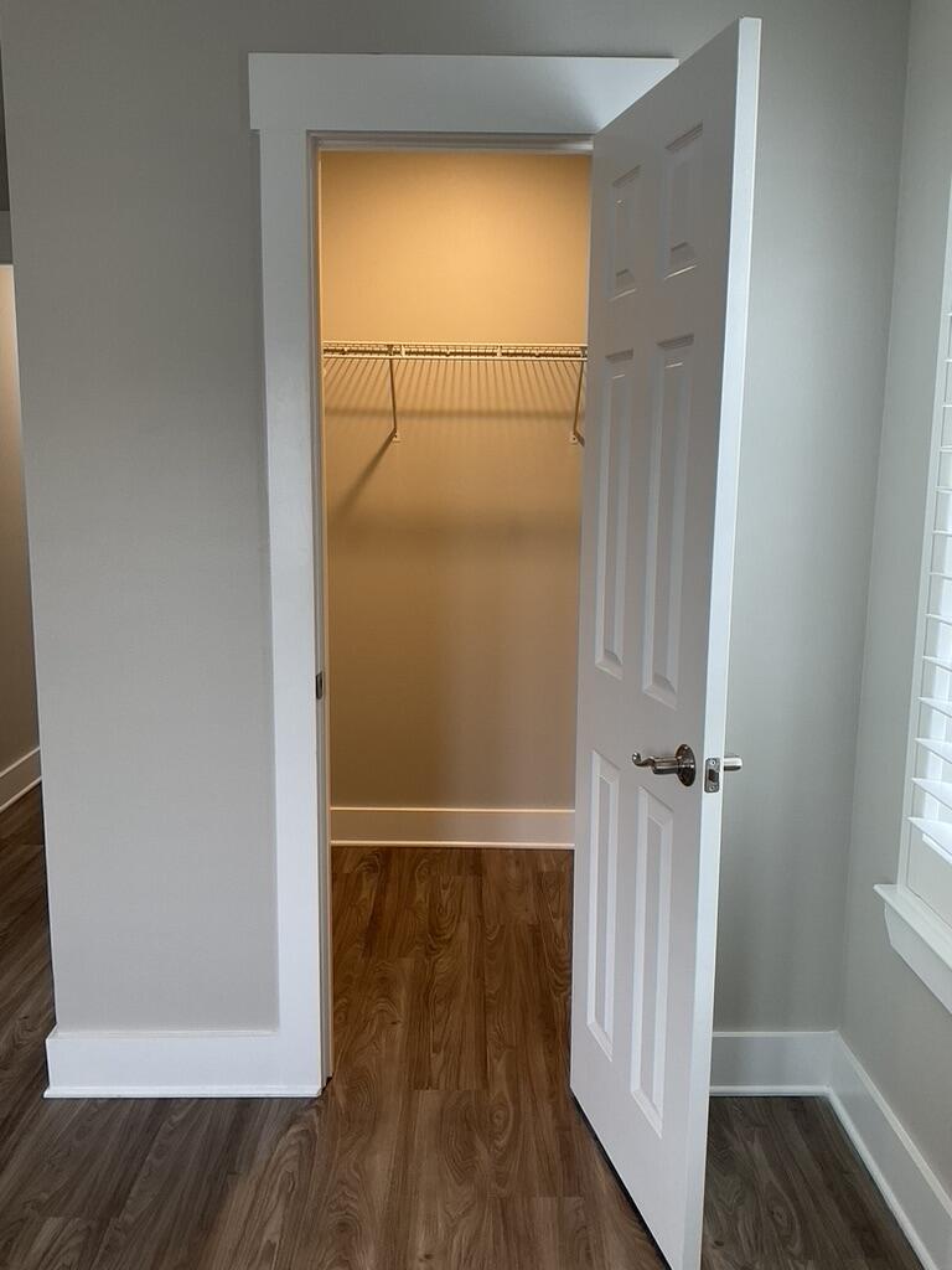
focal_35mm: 29
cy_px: 635
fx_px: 1063
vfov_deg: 61.7
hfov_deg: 48.2
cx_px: 476
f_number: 1.8
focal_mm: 3
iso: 64
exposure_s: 1/60
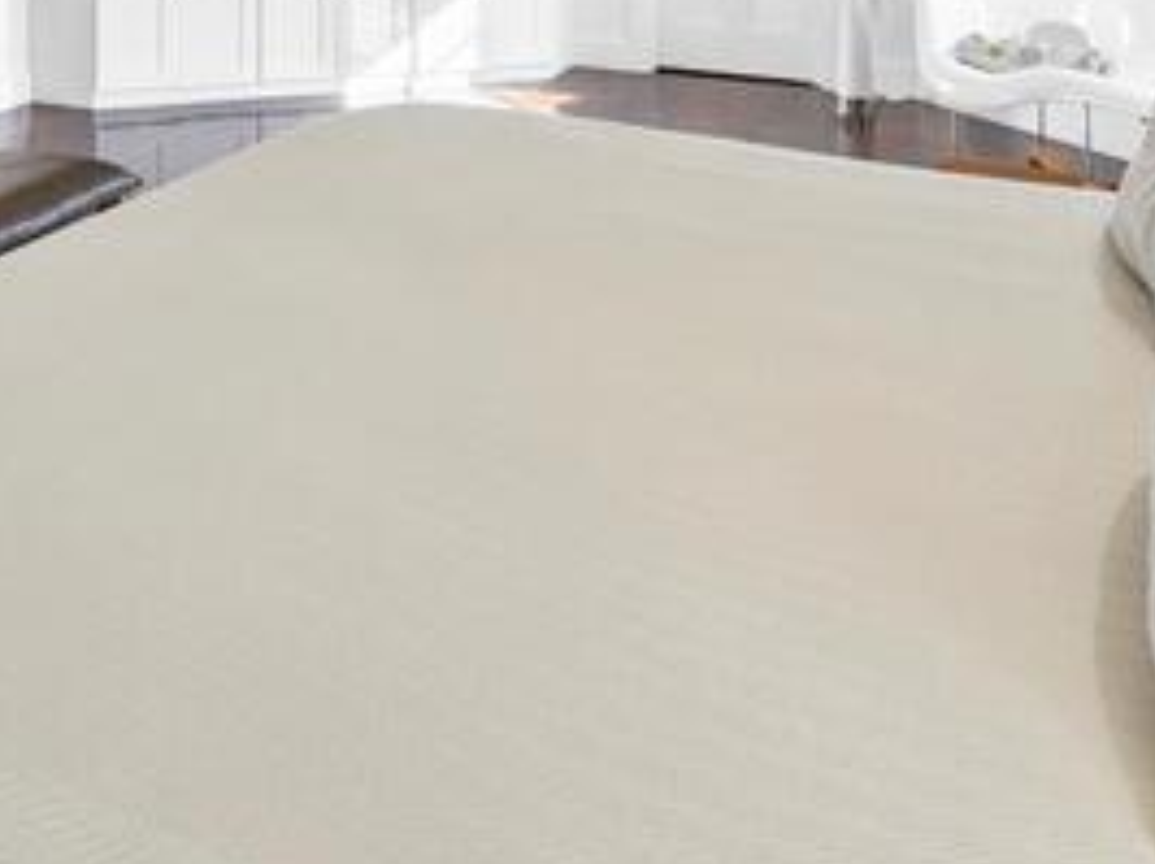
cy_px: -195
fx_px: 1267
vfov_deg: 31.1
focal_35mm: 38
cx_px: 360
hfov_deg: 48.0
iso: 320
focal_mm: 14
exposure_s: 1/160
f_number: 8
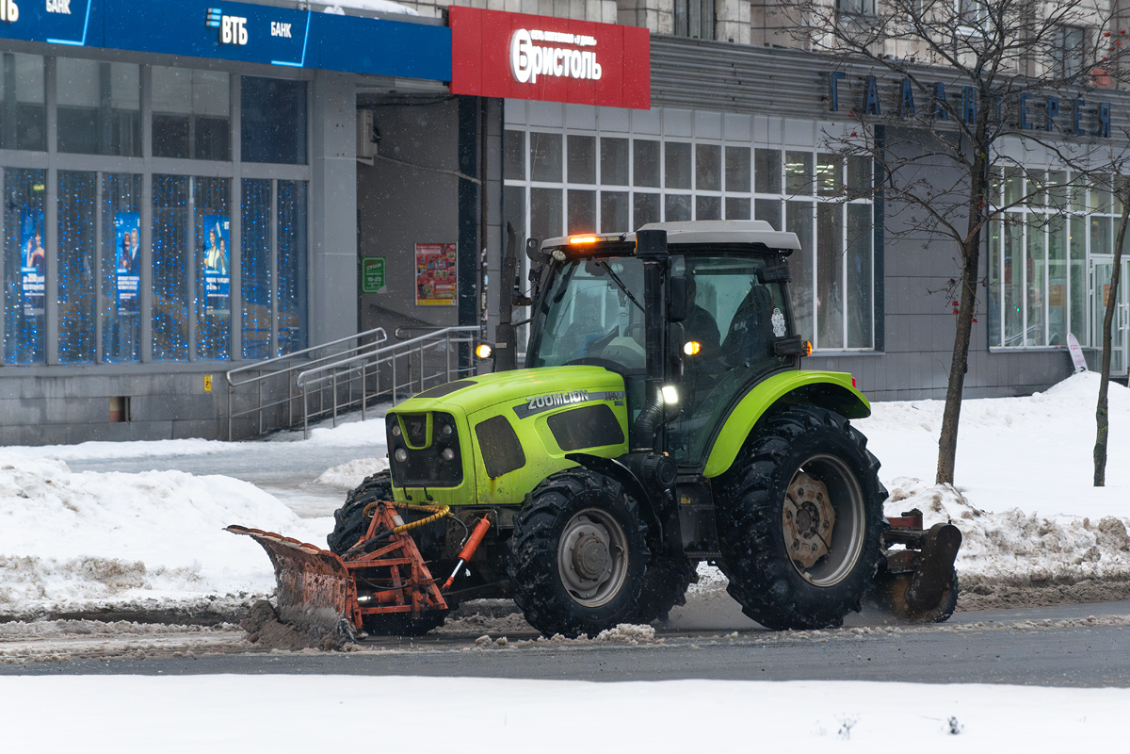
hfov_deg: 11.1
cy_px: 377
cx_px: 565
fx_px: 5806
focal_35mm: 185
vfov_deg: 7.4
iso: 3200
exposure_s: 1/400
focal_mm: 185
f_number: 7.1
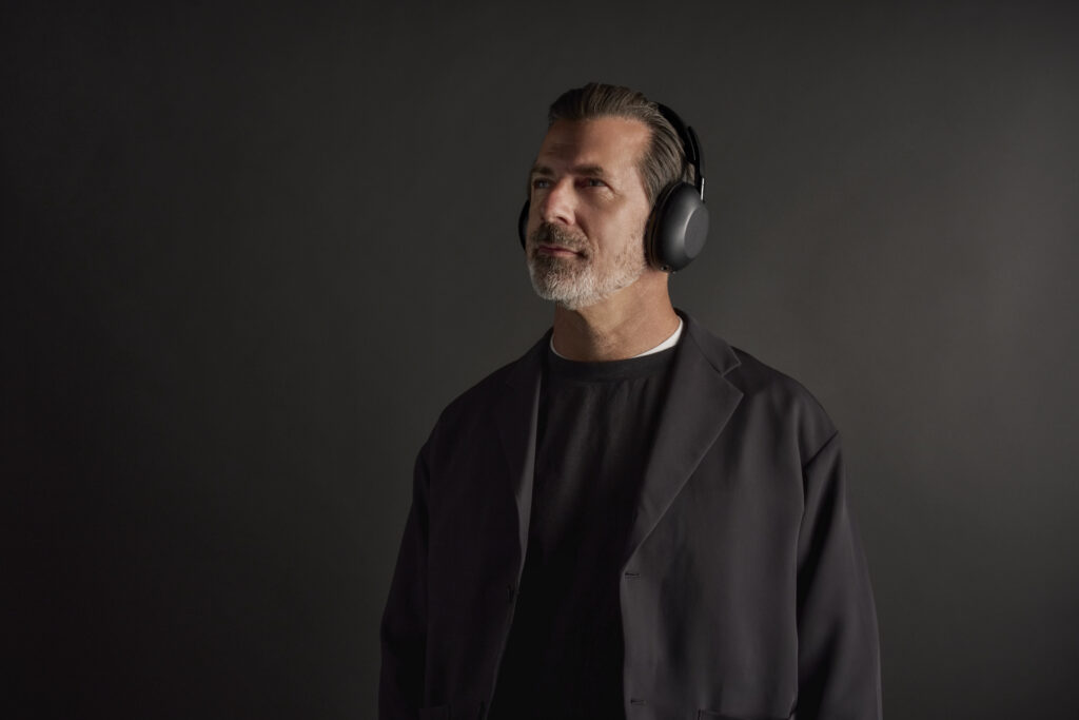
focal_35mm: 43
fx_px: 1289
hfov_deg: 45.4
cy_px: 360
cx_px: 540
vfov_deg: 31.2
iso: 400
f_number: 11
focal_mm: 43
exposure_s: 1/200
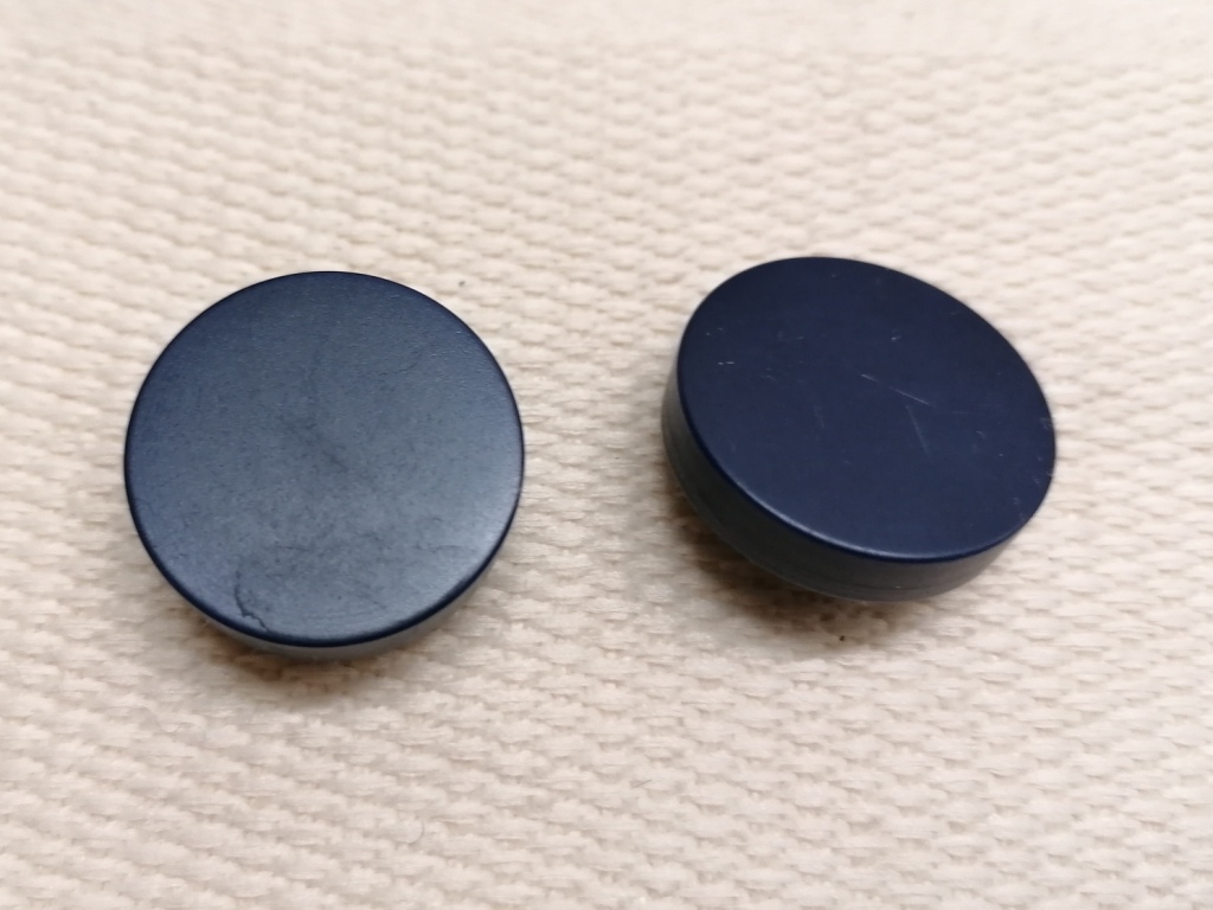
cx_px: 606
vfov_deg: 51.4
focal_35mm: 27
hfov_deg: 65.3
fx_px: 946
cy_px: 455
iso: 250
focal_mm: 4.75
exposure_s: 1/33.3
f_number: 1.8
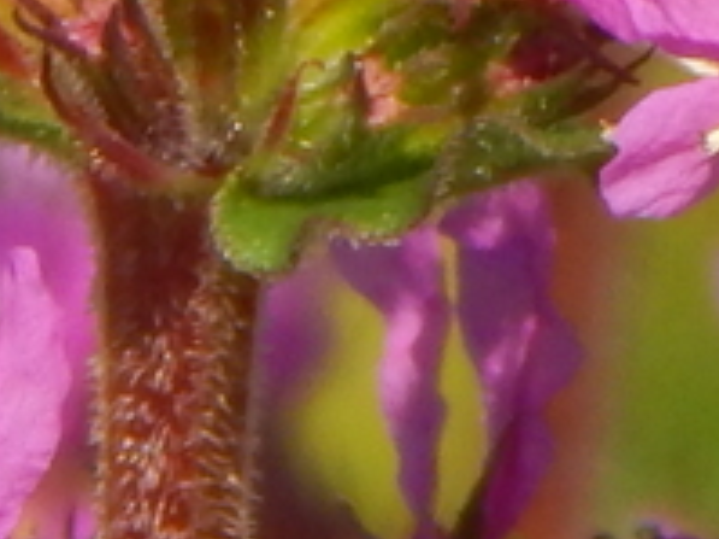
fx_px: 37801
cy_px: 163
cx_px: 1487
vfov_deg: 0.8
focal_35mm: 1821
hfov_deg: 1.1
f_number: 5.7
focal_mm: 76.4
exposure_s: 1/640
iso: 125
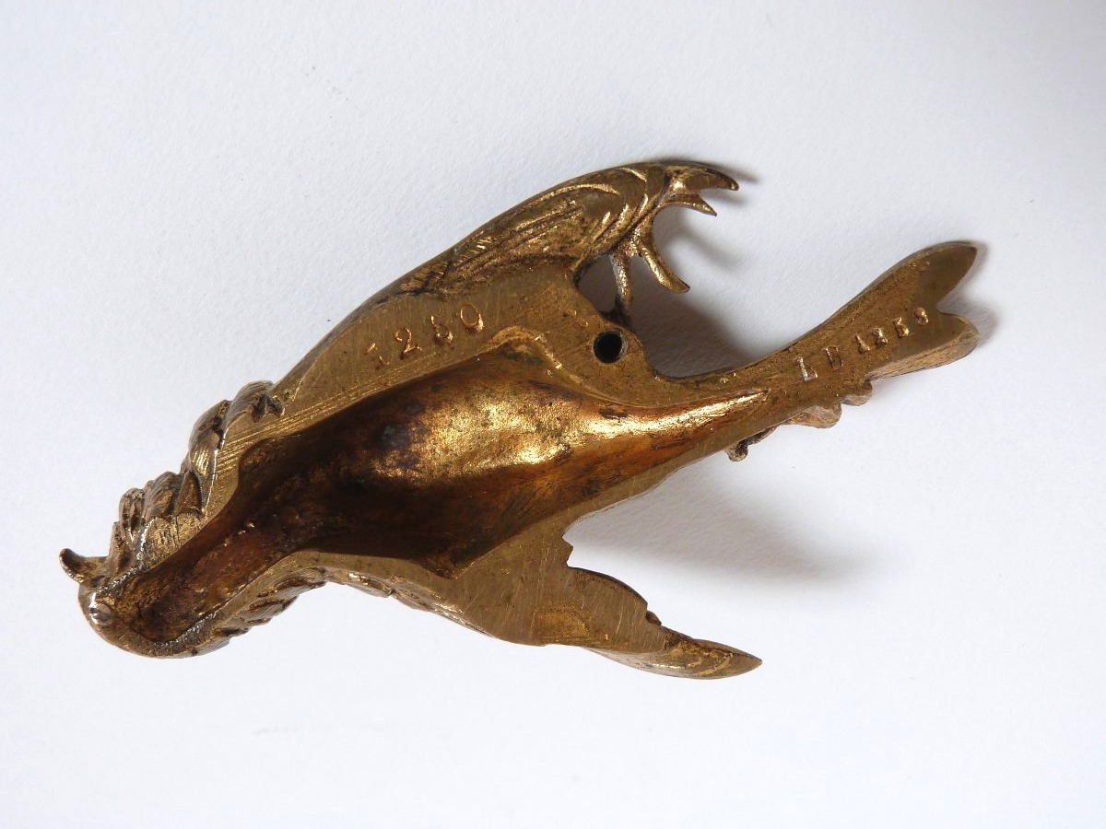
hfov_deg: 54.0
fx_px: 1086
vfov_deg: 41.8
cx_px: 553
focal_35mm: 34
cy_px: 414
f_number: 3
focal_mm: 6.1
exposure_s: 1/60
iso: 160
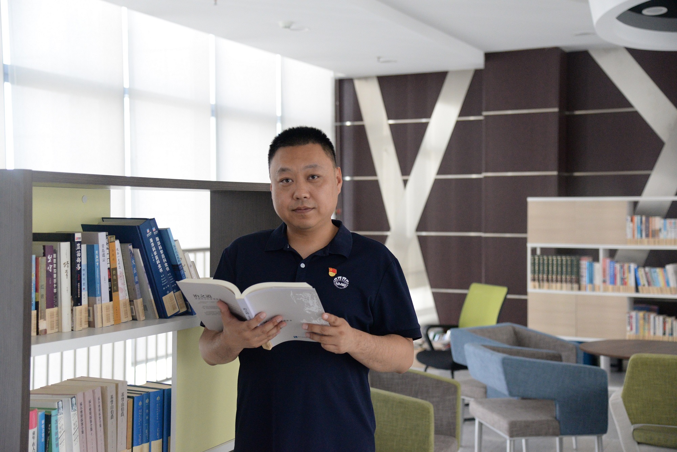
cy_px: 226
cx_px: 338
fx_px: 978
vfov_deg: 26.0
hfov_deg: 38.2
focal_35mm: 52
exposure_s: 1/200
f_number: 4
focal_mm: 52
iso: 4500
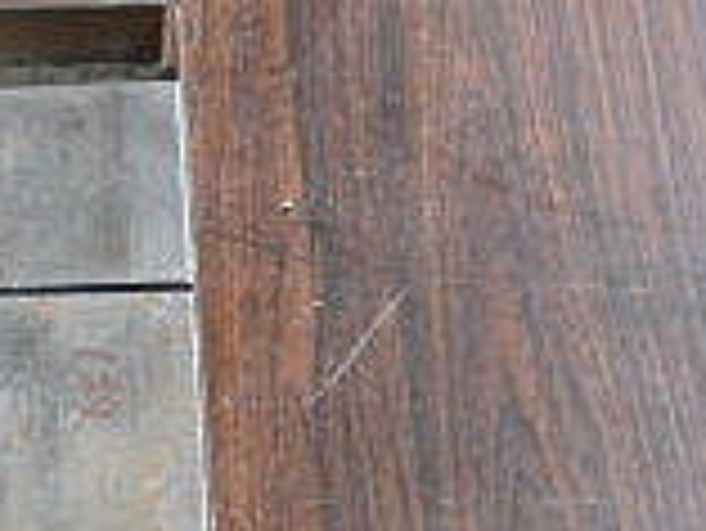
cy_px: 1044
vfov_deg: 12.8
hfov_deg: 18.7
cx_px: -18
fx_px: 2082
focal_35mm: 102
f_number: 3
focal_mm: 4.5
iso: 250
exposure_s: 1/30
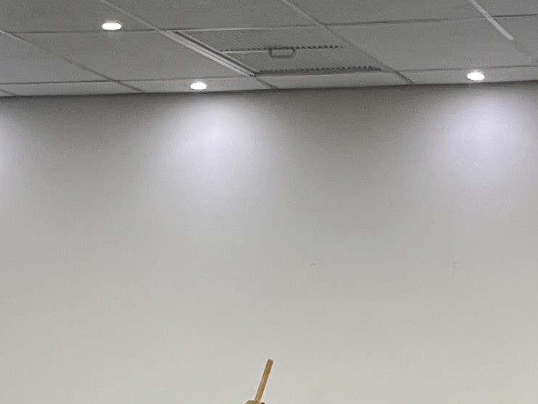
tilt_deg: -6.9
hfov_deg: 13.8
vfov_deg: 10.0
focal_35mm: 142
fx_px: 2208
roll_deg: -0.8
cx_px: 127
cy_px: 696
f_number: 1.6
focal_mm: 5.1
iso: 125
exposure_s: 1/100
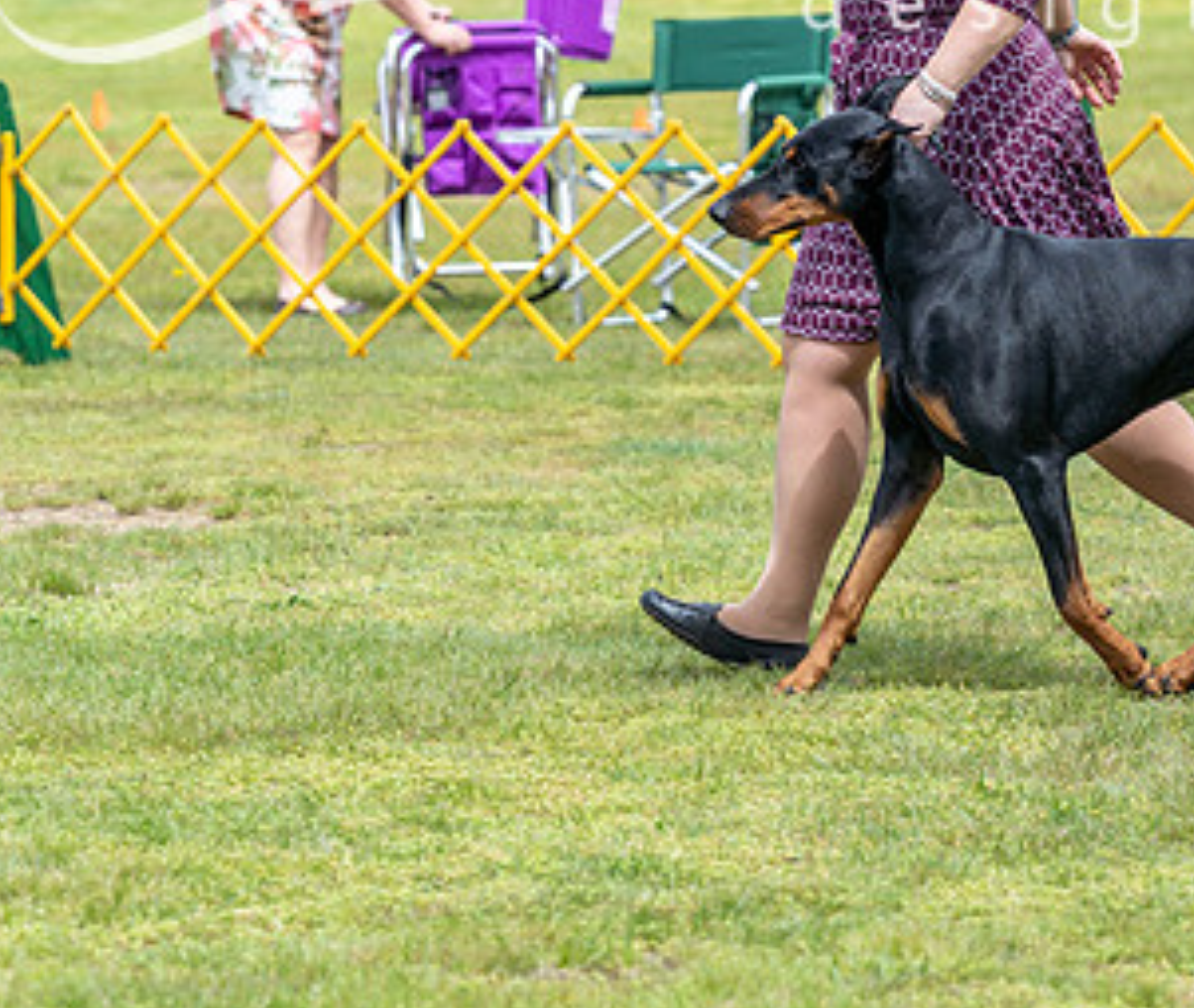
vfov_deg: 6.8
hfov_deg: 8.0
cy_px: 152
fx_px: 8485
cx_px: 960
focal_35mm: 235
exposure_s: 1/640
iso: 100
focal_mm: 112
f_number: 4.5
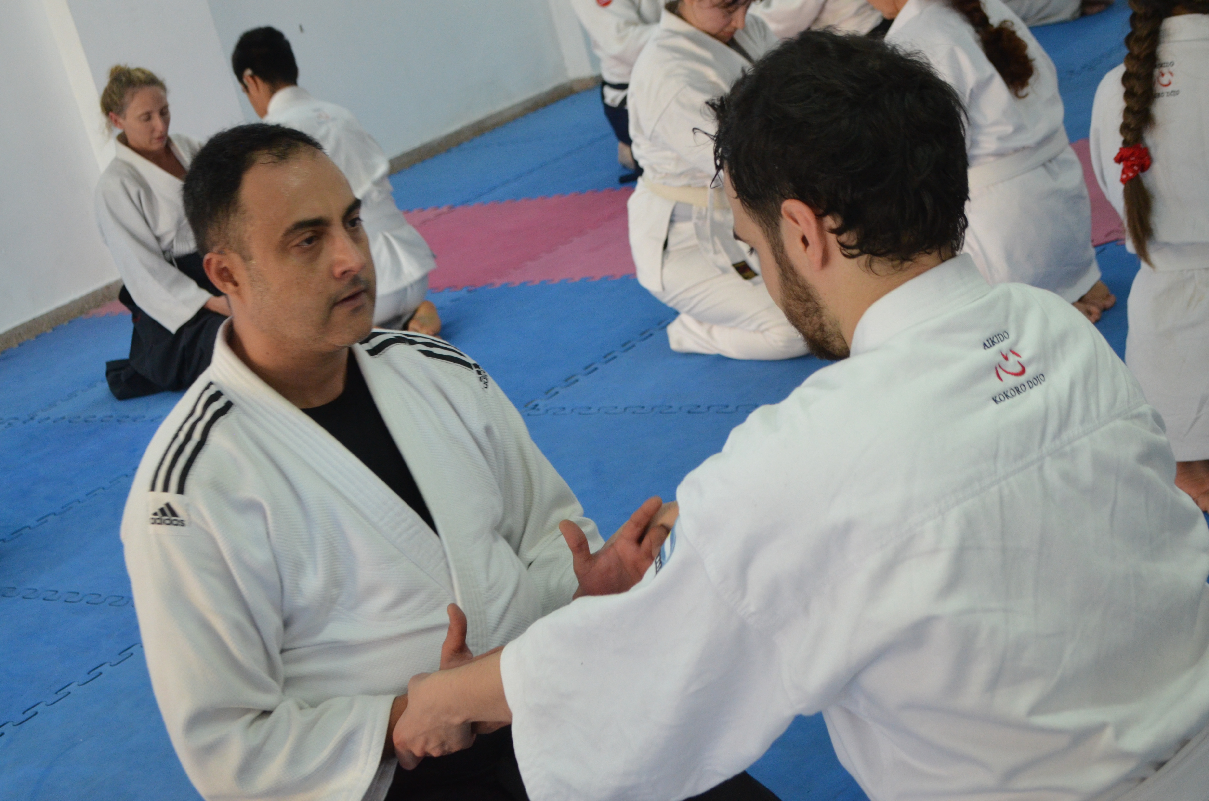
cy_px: 400
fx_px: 2011
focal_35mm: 60
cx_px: 604
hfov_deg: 33.5
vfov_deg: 22.5
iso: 1600
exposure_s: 1/60
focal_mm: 40
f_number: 5.3
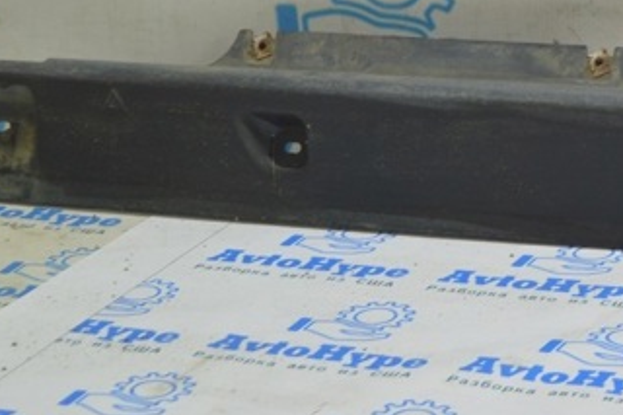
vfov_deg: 8.3
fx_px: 2854
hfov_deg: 12.4
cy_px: 5
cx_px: 539
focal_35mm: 165
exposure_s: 1/20
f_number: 5.6
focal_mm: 55
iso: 400
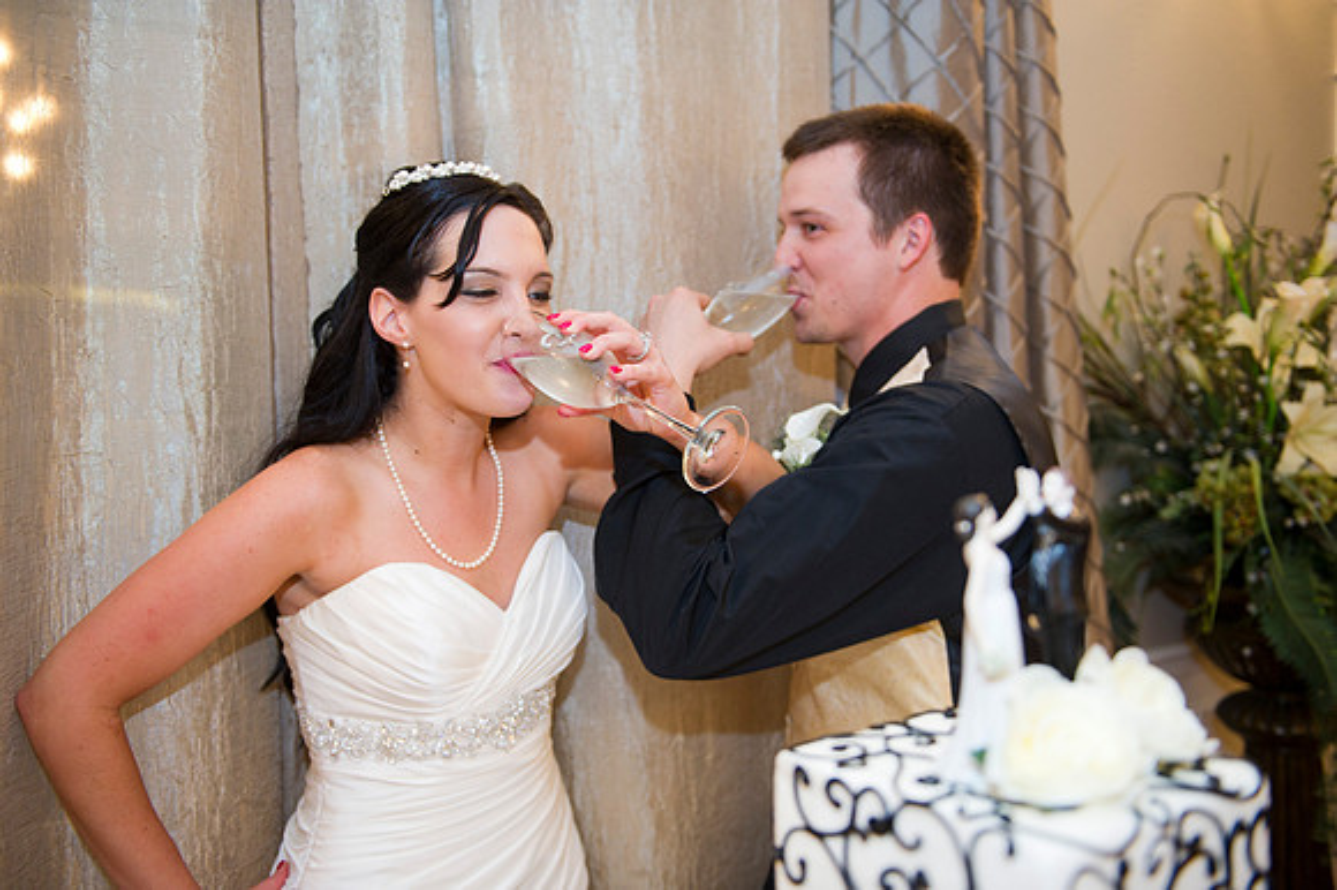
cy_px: 445
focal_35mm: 32
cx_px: 668
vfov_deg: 41.1
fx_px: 1188
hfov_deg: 58.7
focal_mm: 32
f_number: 2.8
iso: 1250
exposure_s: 1/60
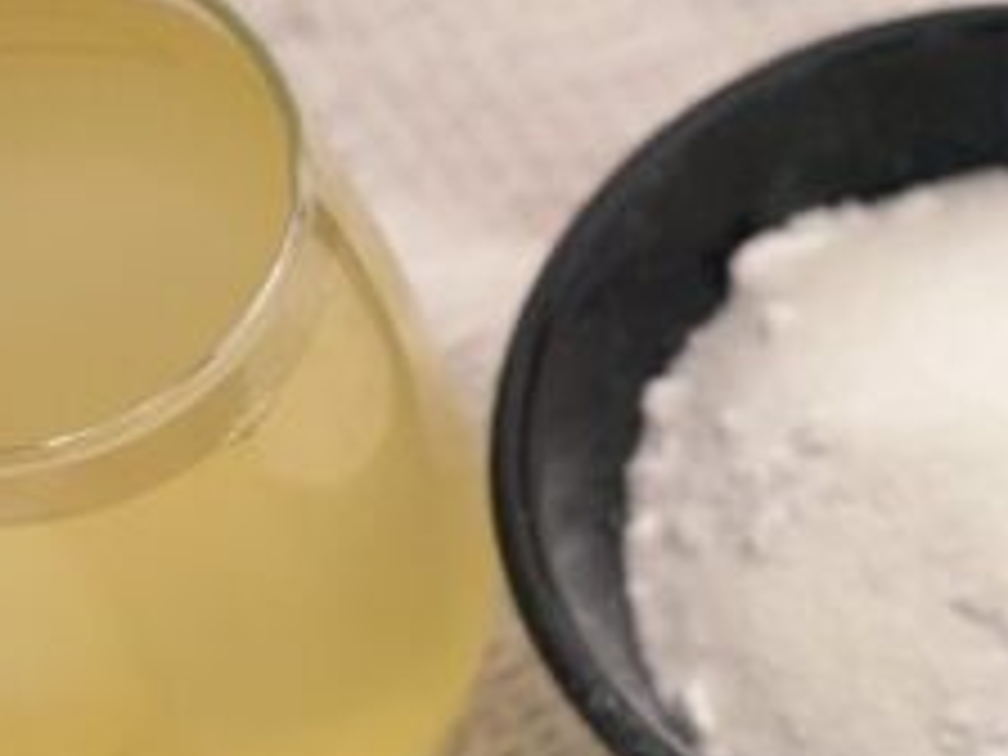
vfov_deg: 6.9
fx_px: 6232
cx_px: 1125
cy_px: 974
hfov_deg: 9.2
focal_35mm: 214
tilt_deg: -64.0
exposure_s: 1/121
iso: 100
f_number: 2.2
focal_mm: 7.5
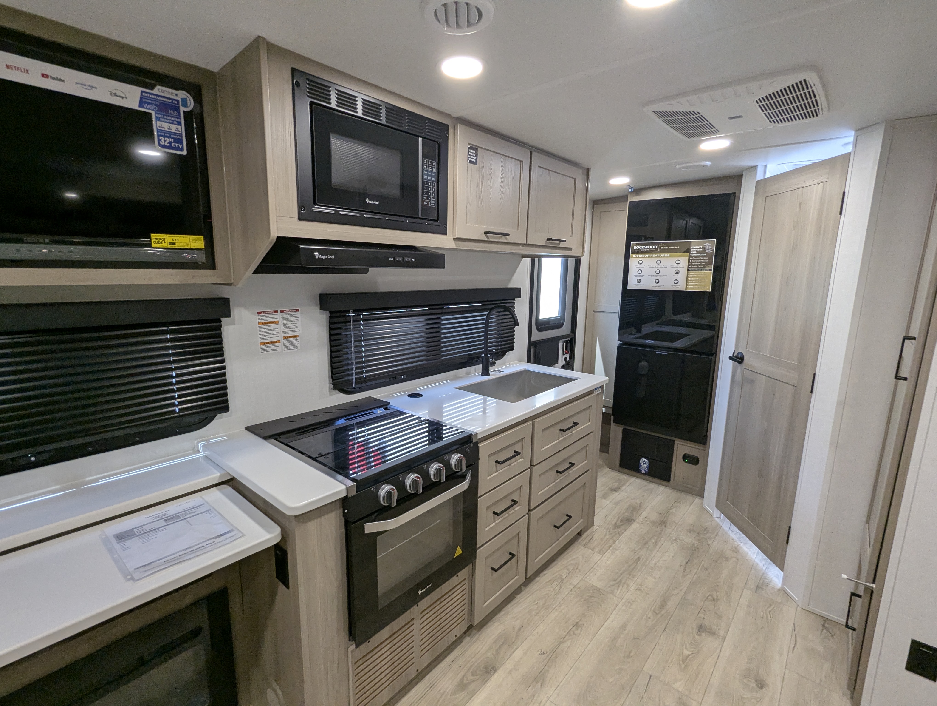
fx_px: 434
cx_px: 468
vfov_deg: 78.2
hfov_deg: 94.4
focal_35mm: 16
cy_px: 353
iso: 209
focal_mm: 2.35
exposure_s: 1/124
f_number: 2.2
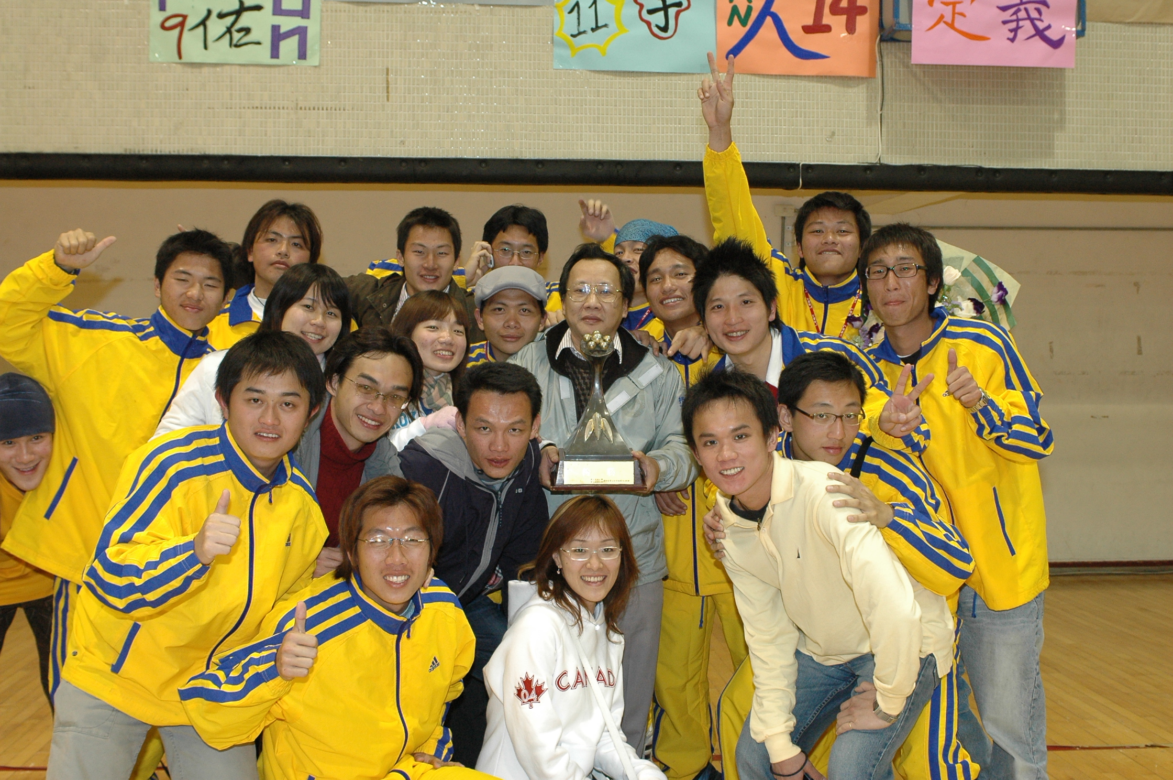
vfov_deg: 31.8
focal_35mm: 42
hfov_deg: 46.4
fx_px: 1367
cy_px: 390
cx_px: 586
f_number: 5.6
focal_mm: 28
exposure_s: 1/60
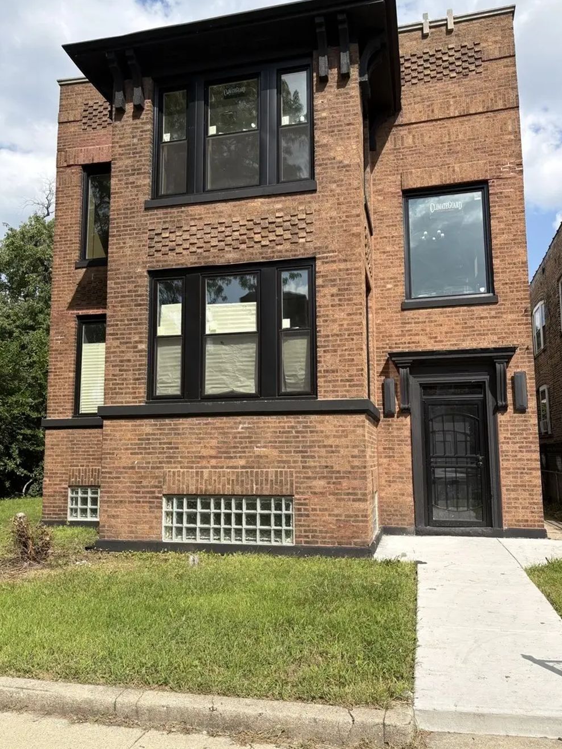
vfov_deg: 65.3
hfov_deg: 51.3
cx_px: 282
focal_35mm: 27
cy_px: 378
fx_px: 585
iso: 50
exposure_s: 1/2865
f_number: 1.6
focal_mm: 5.96
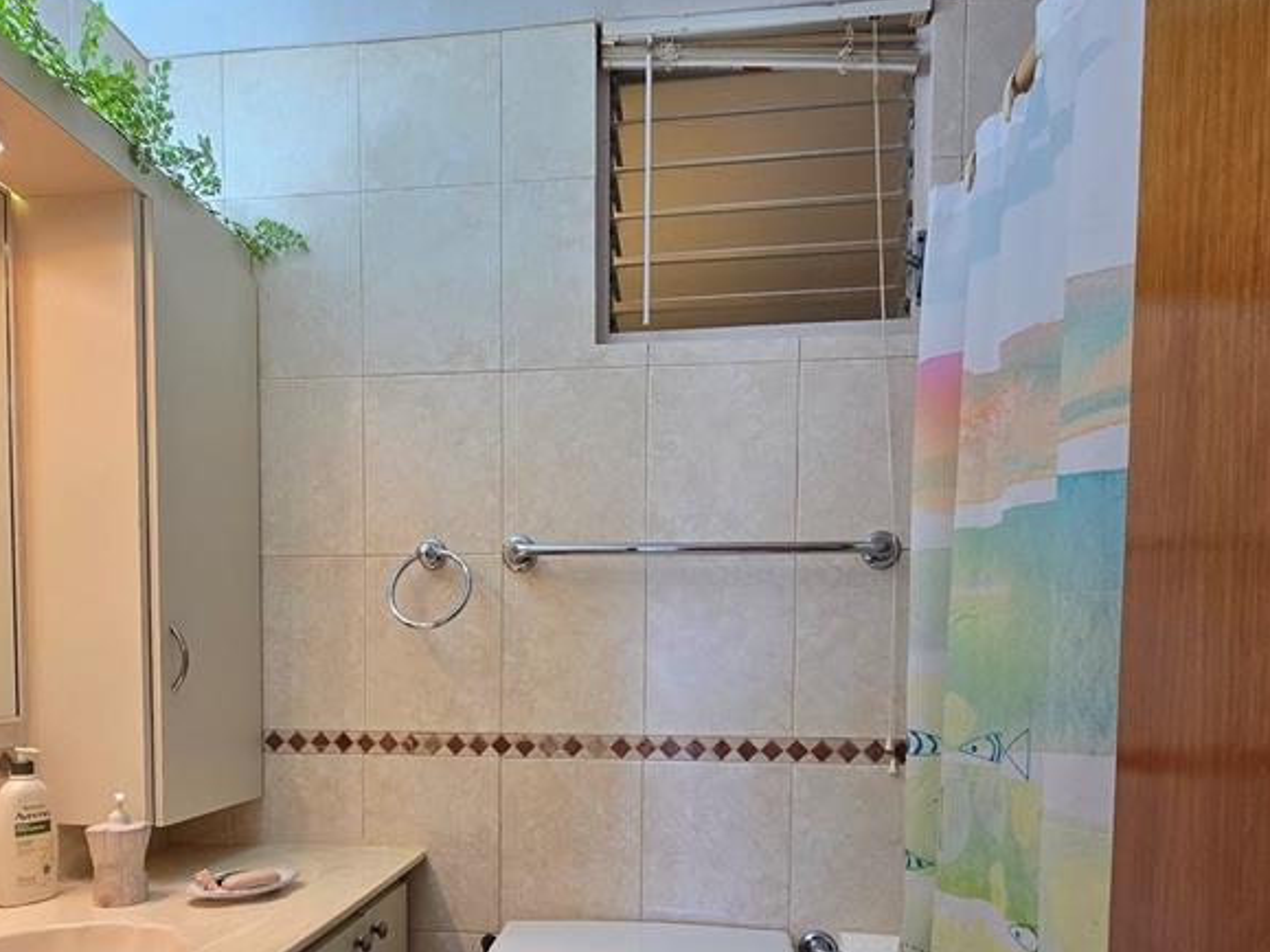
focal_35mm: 23
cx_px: 590
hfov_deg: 73.8
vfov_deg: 56.1
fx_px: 844
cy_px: 709
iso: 125
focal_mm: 2.2
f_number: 2.2
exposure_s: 1/60
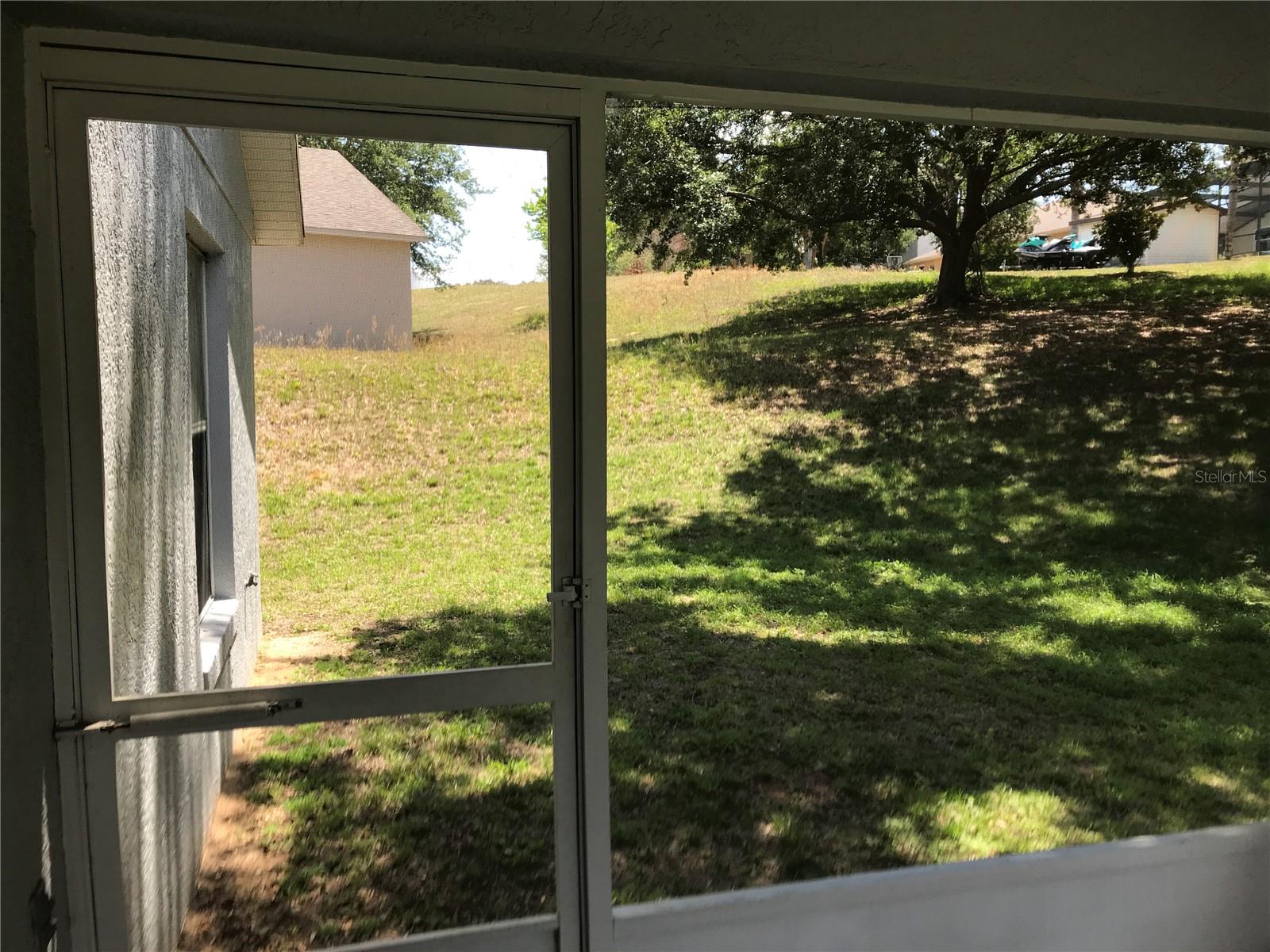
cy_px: 476
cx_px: 635
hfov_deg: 63.4
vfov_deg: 49.7
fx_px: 1027
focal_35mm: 28
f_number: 1.8
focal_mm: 3.99
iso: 20
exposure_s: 1/526
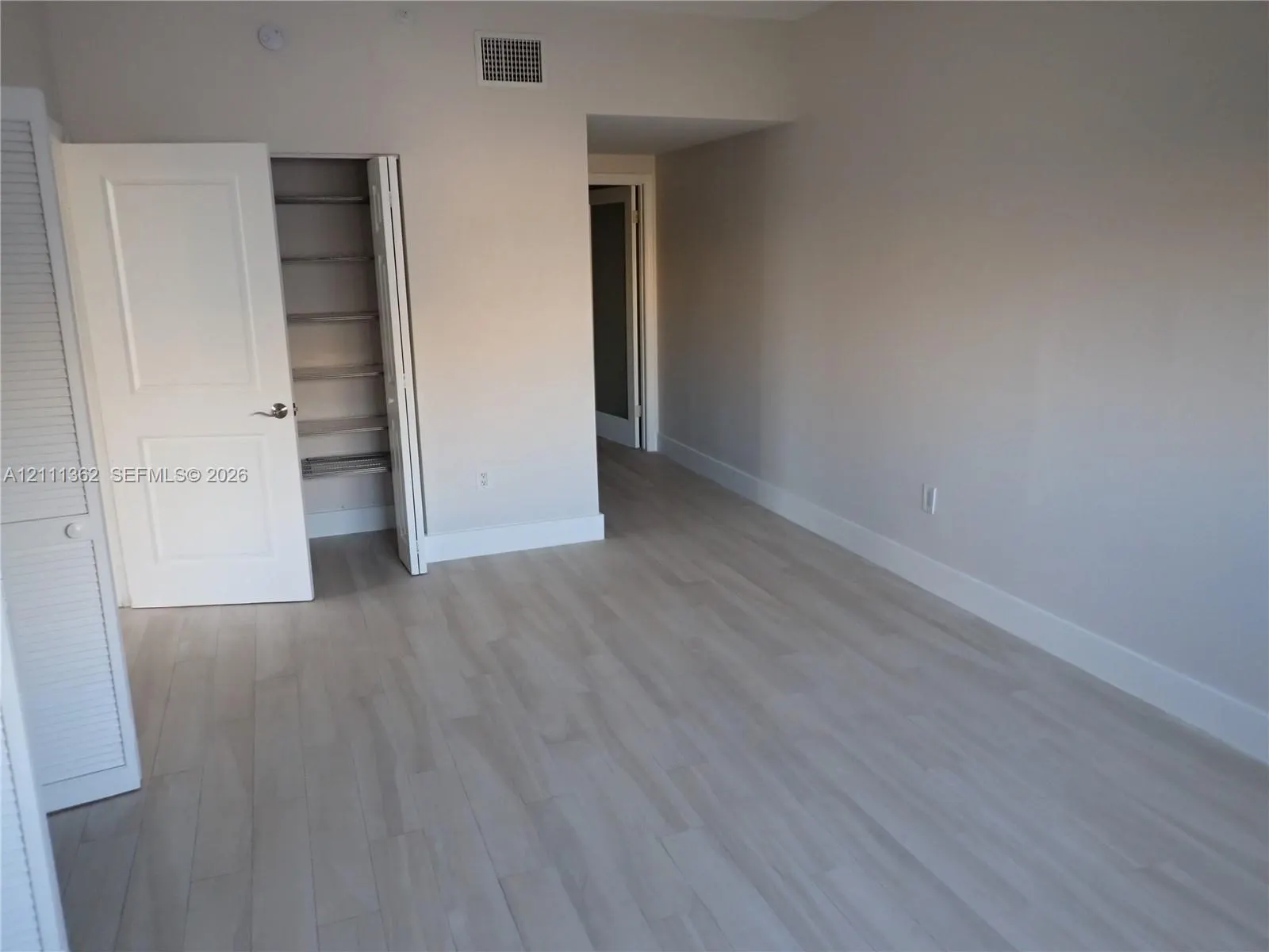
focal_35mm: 25
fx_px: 916
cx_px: 634
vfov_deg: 54.9
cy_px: 476
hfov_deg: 69.4
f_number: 2
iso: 200
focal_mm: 4.5
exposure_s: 1/30
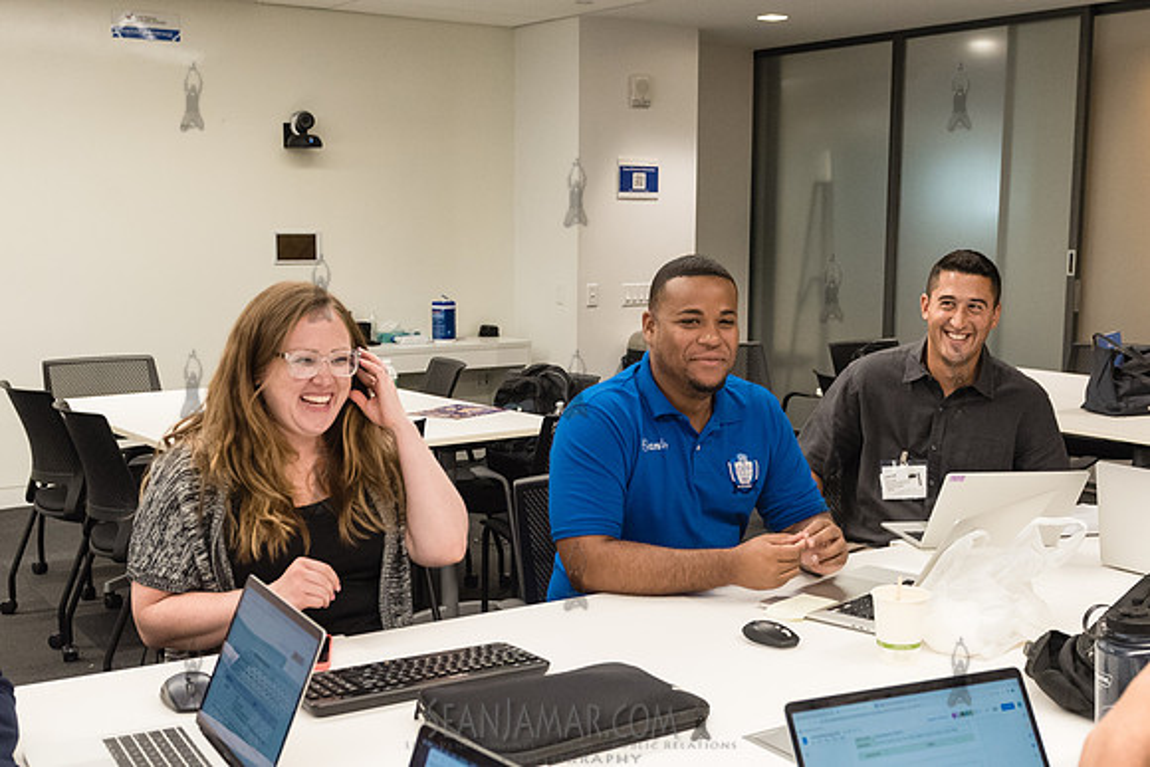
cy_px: 436
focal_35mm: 45
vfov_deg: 29.7
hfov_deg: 43.3
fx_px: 1447
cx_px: 600
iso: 2500
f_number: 4.5
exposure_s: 1/250
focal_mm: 29
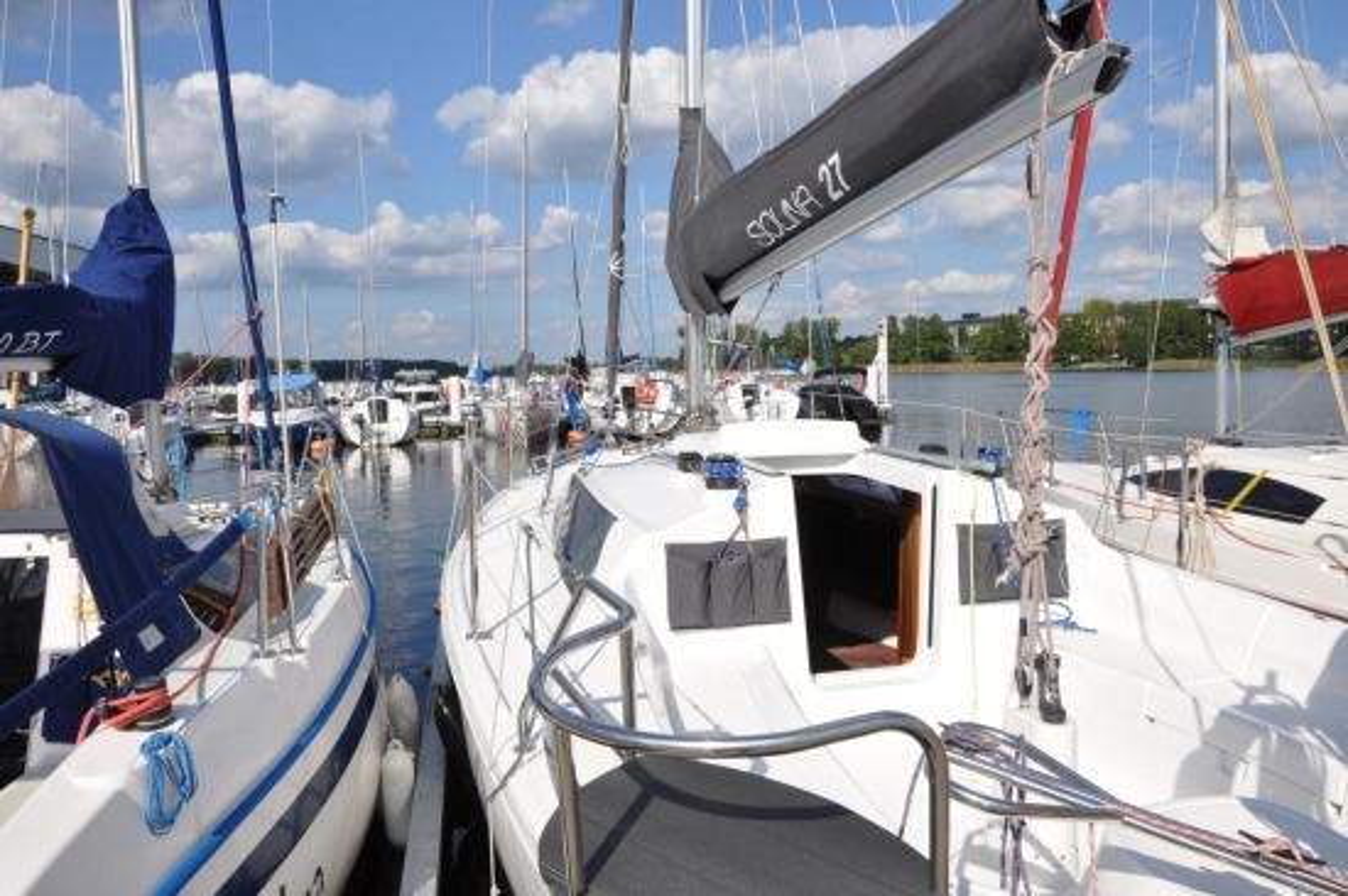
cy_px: 448
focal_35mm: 27
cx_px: 674
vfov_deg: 47.9
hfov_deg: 67.4
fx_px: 1010
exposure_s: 1/200
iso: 200
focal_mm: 18
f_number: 16
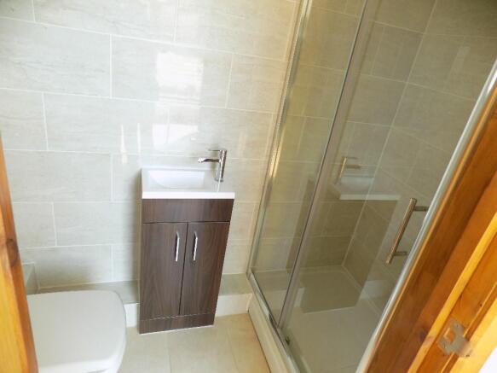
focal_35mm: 23
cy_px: 186
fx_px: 330
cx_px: 248
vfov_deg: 58.9
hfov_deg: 73.9
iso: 100
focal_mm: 4
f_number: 3.1
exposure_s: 1/30
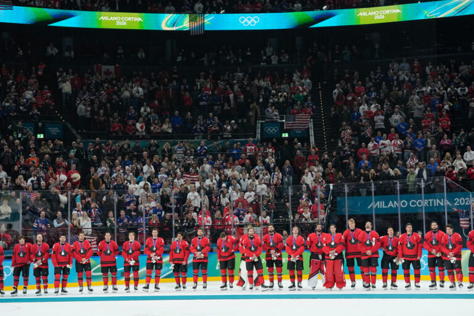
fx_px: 1106
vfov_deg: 16.3
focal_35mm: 84
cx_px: 237
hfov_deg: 24.2
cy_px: 158
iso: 1600
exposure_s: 1/1600
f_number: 3.2
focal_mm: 84
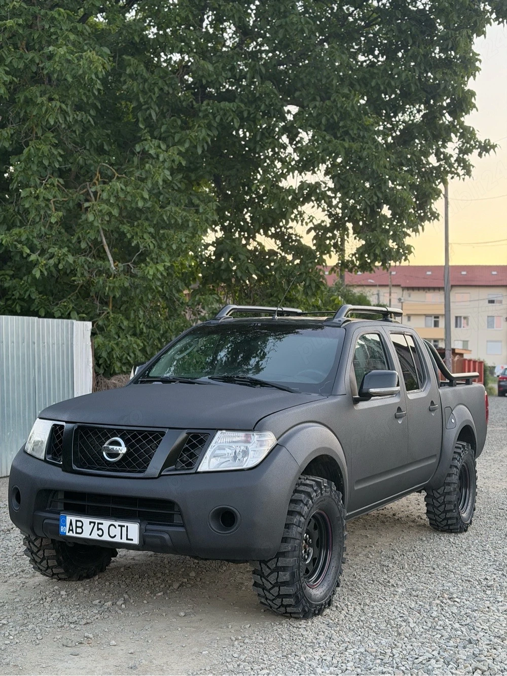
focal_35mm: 48
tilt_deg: +0.8
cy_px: 338
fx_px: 938
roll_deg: -1.3
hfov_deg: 30.3
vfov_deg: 39.7
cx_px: 254
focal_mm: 6.76
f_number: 1.78
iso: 160
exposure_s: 1/116
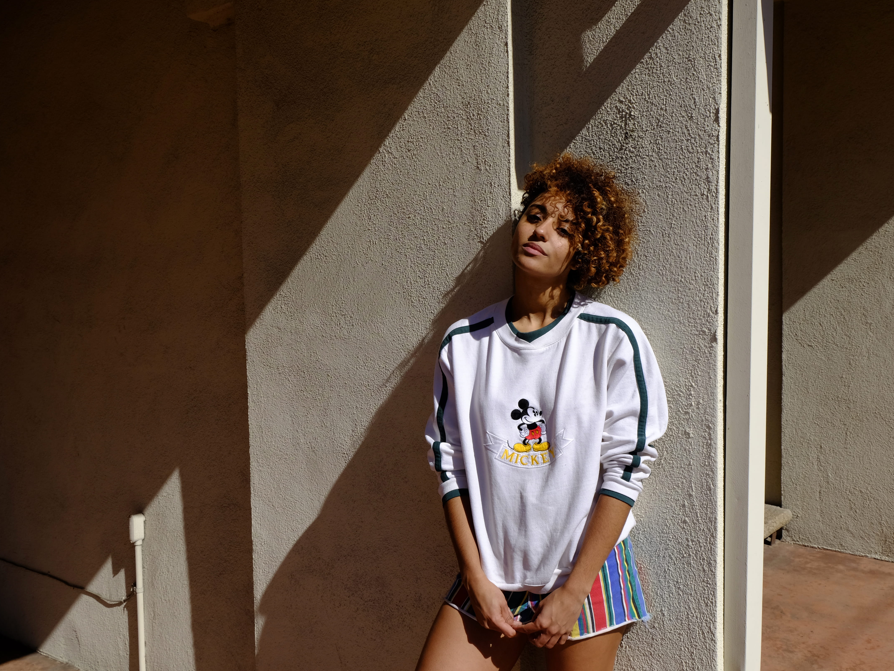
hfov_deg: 52.5
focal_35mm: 35
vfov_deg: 40.7
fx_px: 904
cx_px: 496
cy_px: 338
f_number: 11
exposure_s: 1/350
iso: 200
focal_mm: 21.4
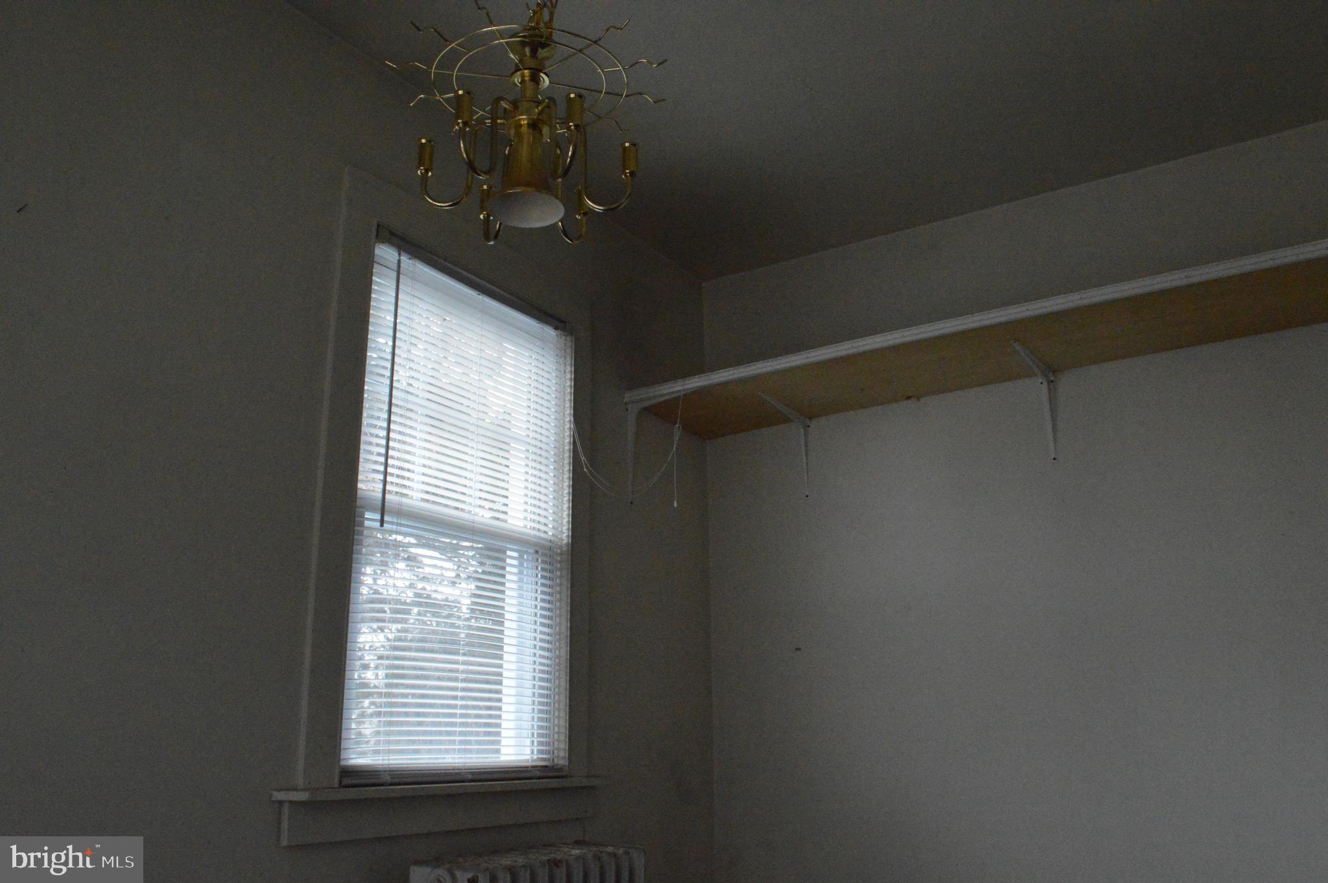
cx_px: 664
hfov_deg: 67.4
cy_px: 442
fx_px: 995
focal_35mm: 27
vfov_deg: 47.8
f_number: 9
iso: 6400
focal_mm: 18
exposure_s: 1/200
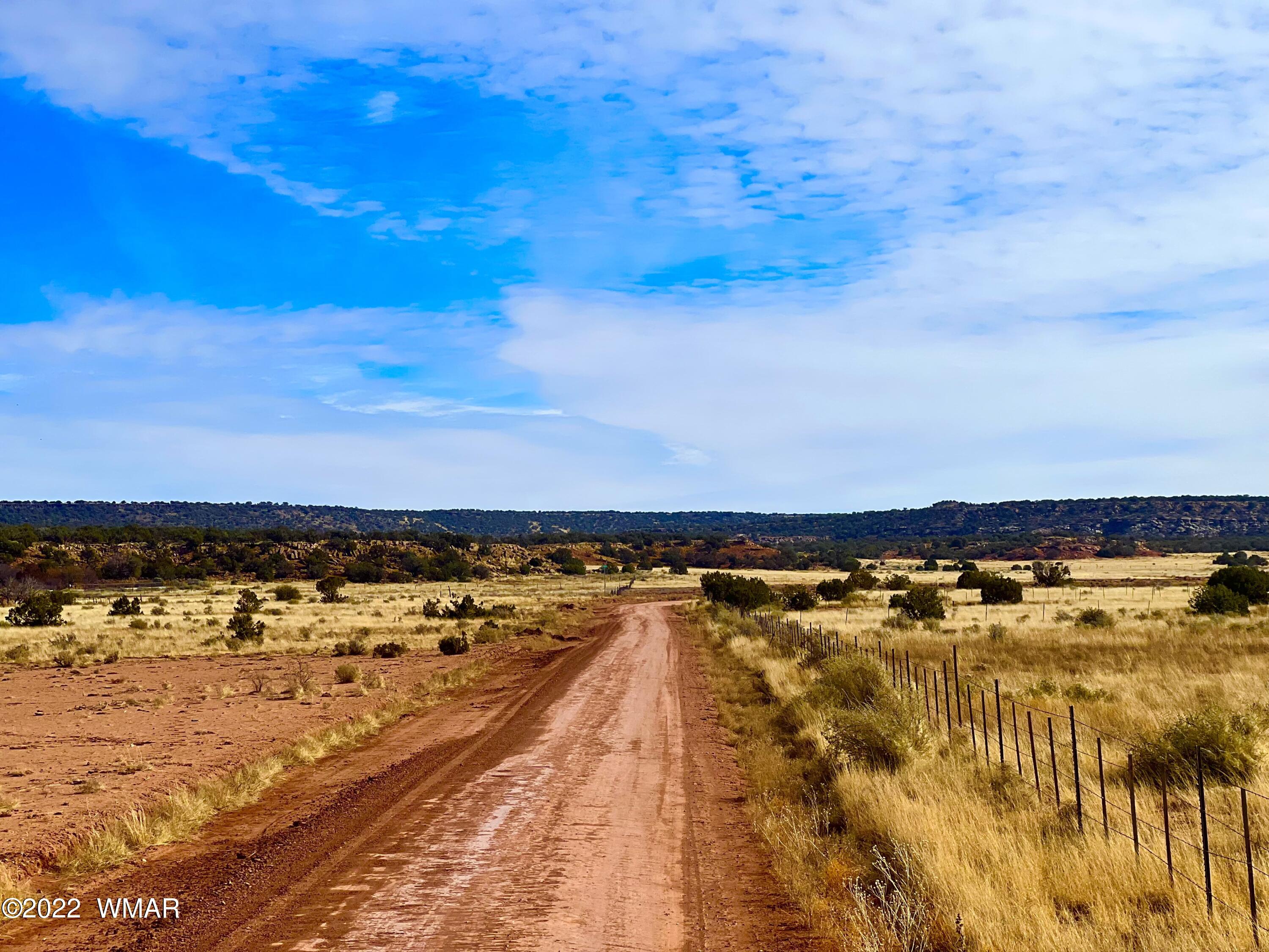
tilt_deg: +1.6
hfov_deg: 25.3
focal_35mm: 77
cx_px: 634
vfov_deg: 19.1
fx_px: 2823
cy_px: 476
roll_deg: +0.3
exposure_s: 1/1698
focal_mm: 9
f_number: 2.8
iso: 32
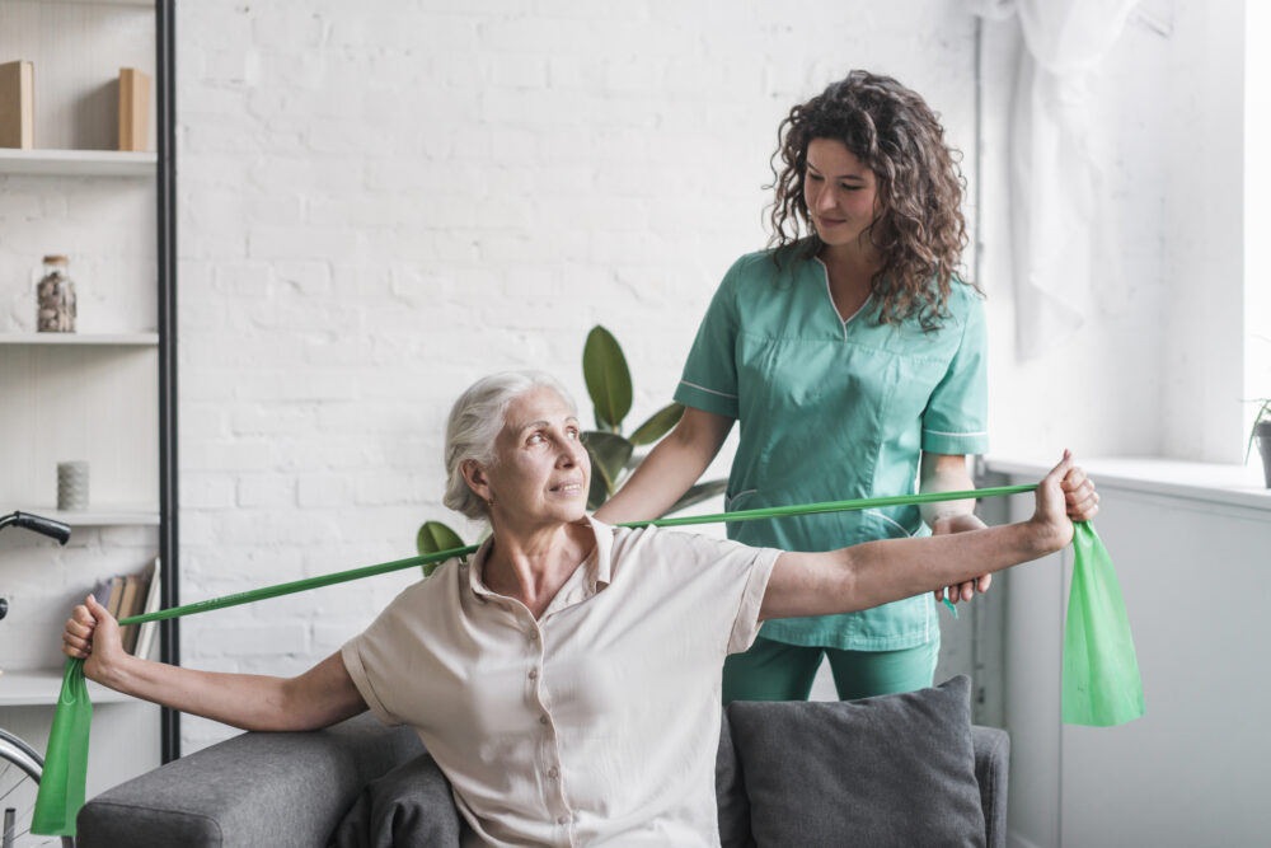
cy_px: 424
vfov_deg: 27.0
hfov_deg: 39.6
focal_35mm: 50
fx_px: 1765
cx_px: 636
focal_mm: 50
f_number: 2.5
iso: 400
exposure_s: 1/100
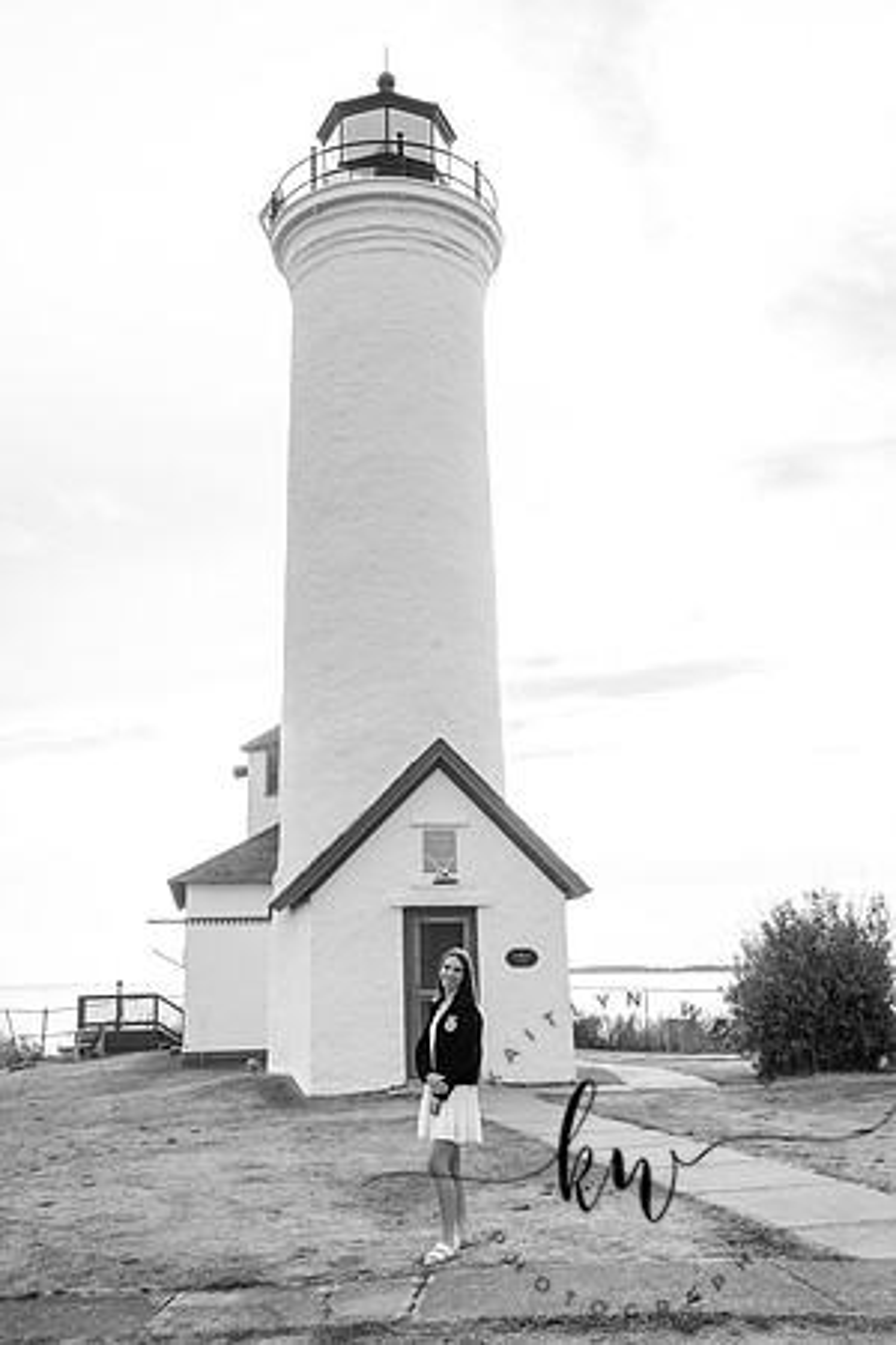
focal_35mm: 35
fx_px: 1307
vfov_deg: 54.4
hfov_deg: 37.9
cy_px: 672
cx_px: 448
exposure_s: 1/250
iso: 400
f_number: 11
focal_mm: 35
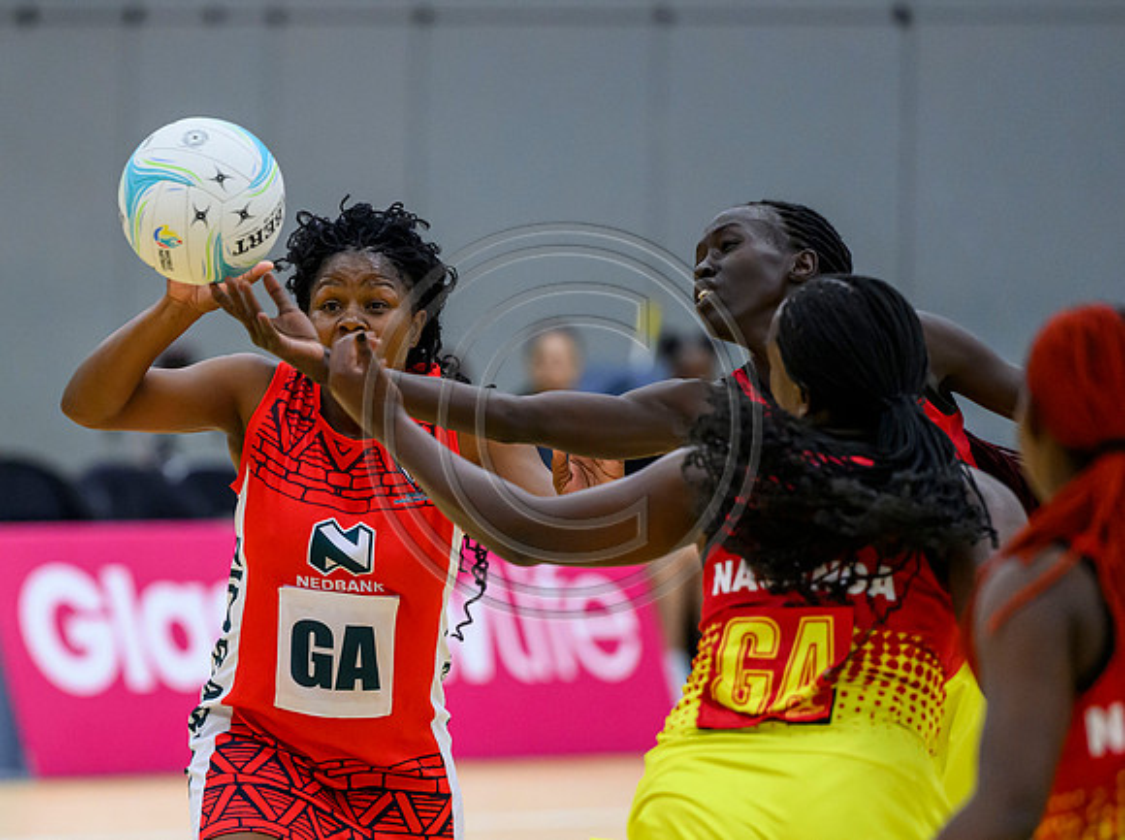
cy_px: 621
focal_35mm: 332
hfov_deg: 6.0
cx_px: 330
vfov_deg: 4.5
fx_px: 10778
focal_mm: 200
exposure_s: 1/1000
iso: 4000
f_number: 3.2
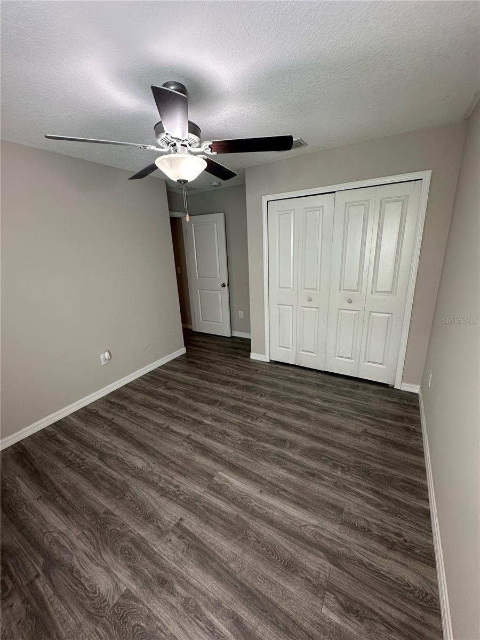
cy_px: 320
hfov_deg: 85.7
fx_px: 259
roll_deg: +2.9
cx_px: 240
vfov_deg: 102.1
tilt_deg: -15.2
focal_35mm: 14
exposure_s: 1/120
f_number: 2.2
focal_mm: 2.22
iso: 160
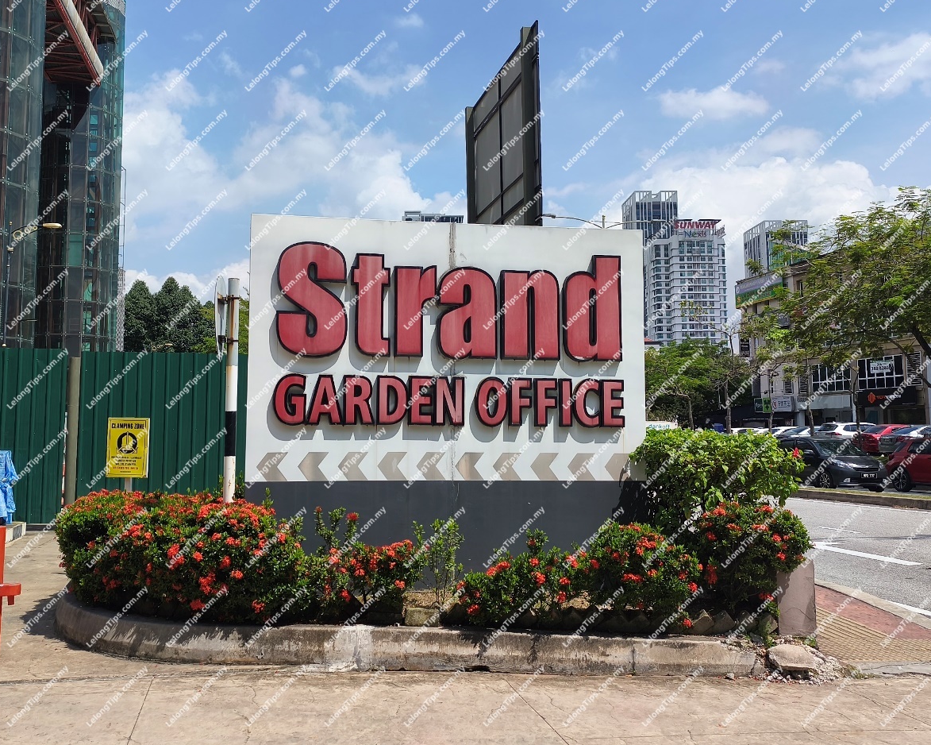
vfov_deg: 49.8
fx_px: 799
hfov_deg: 59.8
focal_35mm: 29
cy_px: 313
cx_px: 361
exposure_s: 1/1122
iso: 50
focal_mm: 6.14
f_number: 1.65
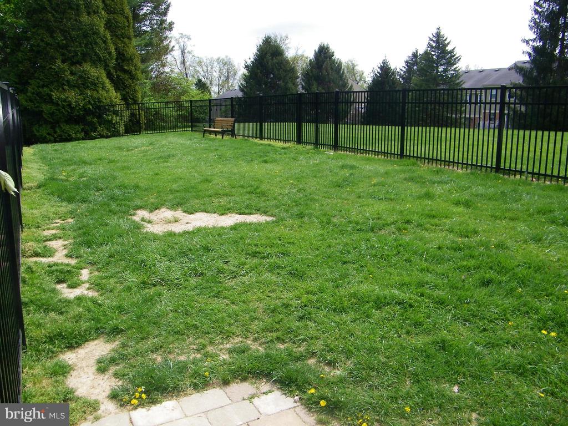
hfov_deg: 63.4
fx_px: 459
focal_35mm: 28
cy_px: 213
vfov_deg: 49.7
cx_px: 284
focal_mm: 5
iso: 80
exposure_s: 1/160
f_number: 7
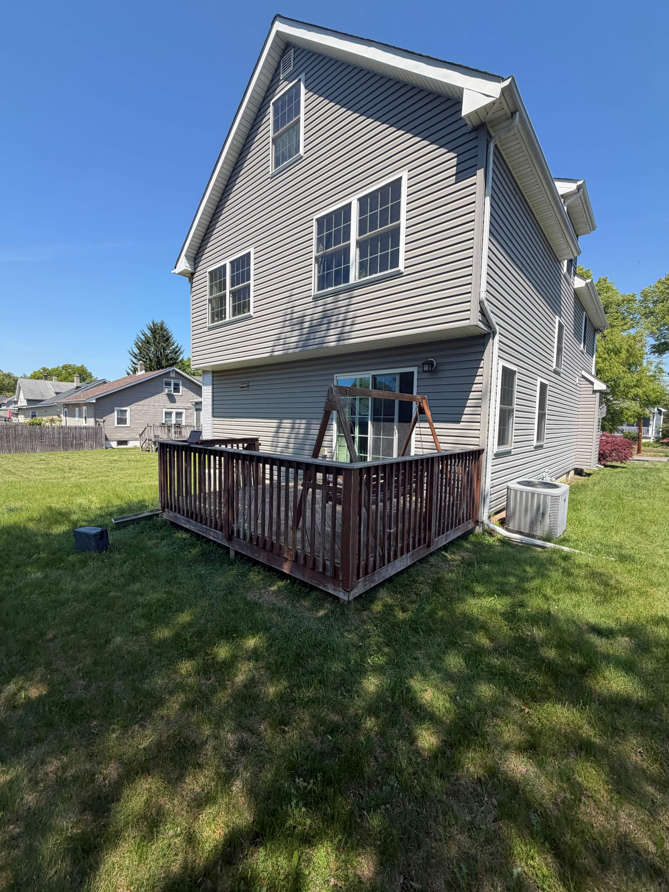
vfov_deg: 102.1
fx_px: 361
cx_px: 334
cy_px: 446
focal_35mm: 14
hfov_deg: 85.7
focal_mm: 2.22
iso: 40
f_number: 2.2
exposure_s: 1/717
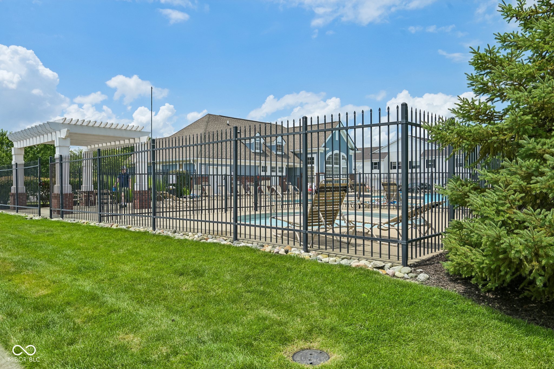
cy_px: 184
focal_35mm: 26
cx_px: 277
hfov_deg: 69.4
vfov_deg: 49.5
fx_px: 400
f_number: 8
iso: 100
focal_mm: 26
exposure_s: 1/400
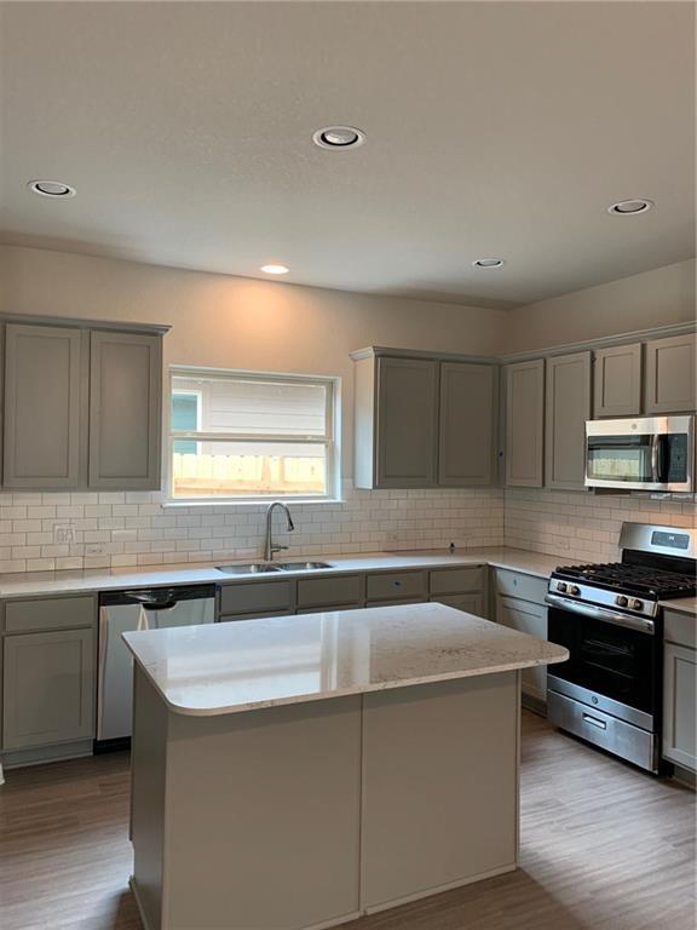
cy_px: 465
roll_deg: -0.4
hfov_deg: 53.1
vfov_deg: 67.3
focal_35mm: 26
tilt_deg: +0.7
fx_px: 698
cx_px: 348
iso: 100
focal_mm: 4.25
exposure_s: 1/60
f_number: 1.8
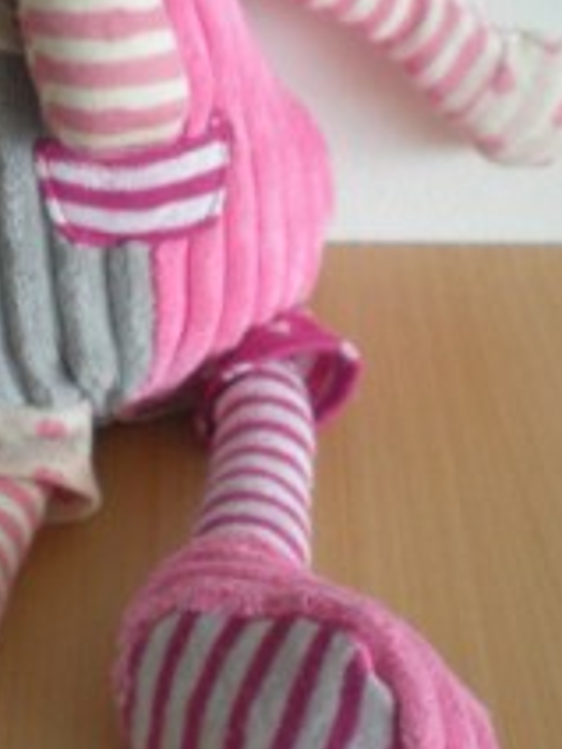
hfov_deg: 15.7
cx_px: 46
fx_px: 2013
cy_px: 205
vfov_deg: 20.9
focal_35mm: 93
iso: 200
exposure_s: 1/18
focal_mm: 6.3
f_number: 3.1
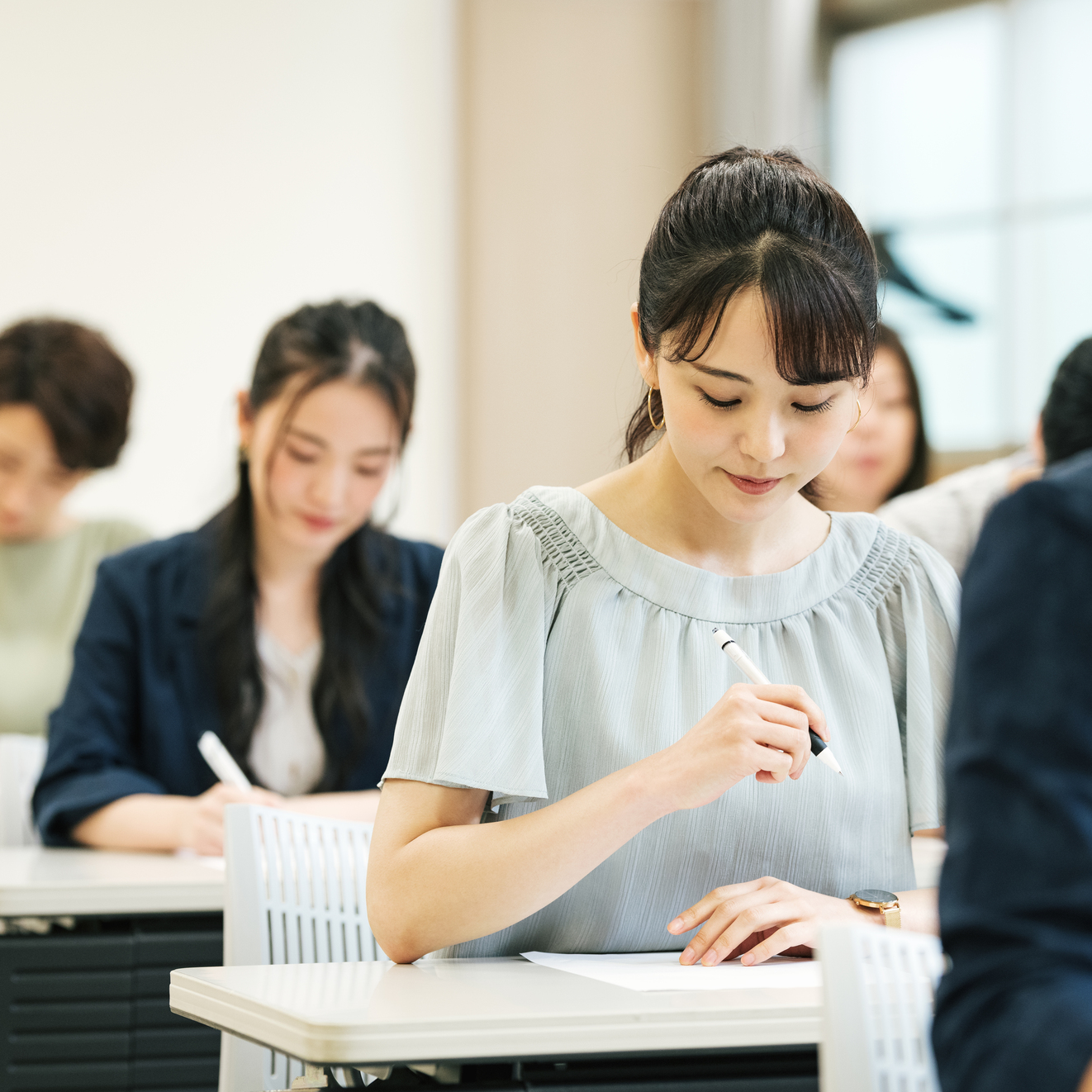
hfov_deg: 12.9
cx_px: 772
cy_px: 547
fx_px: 4818
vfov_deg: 12.9
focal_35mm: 135
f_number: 2.8
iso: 800
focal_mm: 105
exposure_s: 1/160
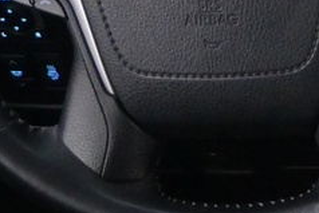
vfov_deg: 6.9
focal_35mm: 199
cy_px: 216
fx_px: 1762
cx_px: 890
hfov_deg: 8.8
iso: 3600
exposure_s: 1/30
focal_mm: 19.5
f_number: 3.8
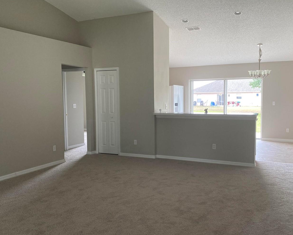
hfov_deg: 54.1
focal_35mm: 33
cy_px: 122
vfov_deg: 44.5
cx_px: 163
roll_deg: +1.0
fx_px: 286
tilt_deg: -5.5
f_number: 1.8
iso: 100
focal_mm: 4.25
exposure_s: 1/121
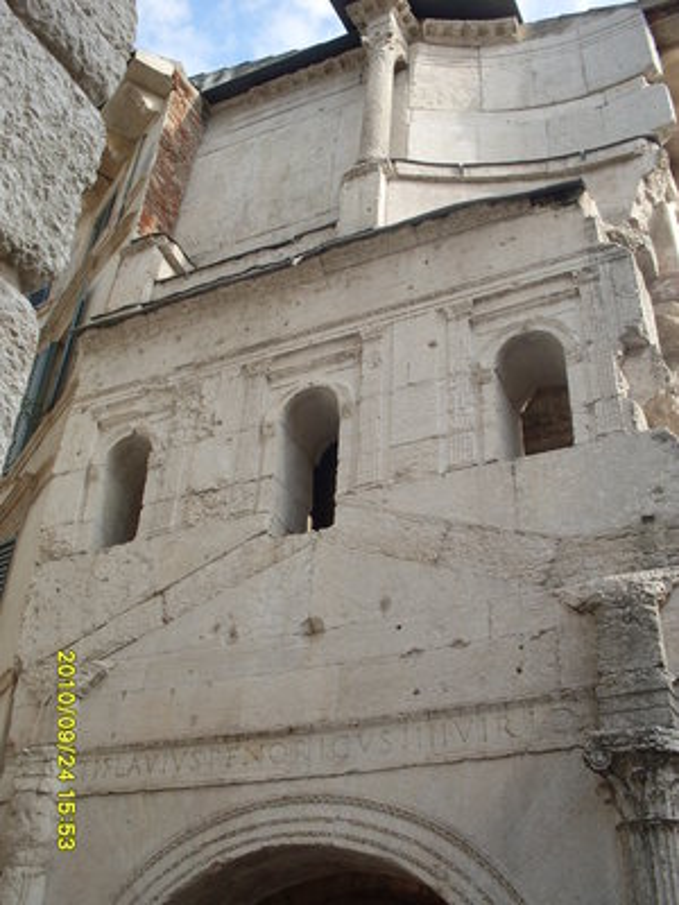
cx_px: 340
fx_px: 994
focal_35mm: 38
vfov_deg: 49.0
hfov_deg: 37.7
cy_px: 452
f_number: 8.4
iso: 80
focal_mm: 6.3
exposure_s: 1/90
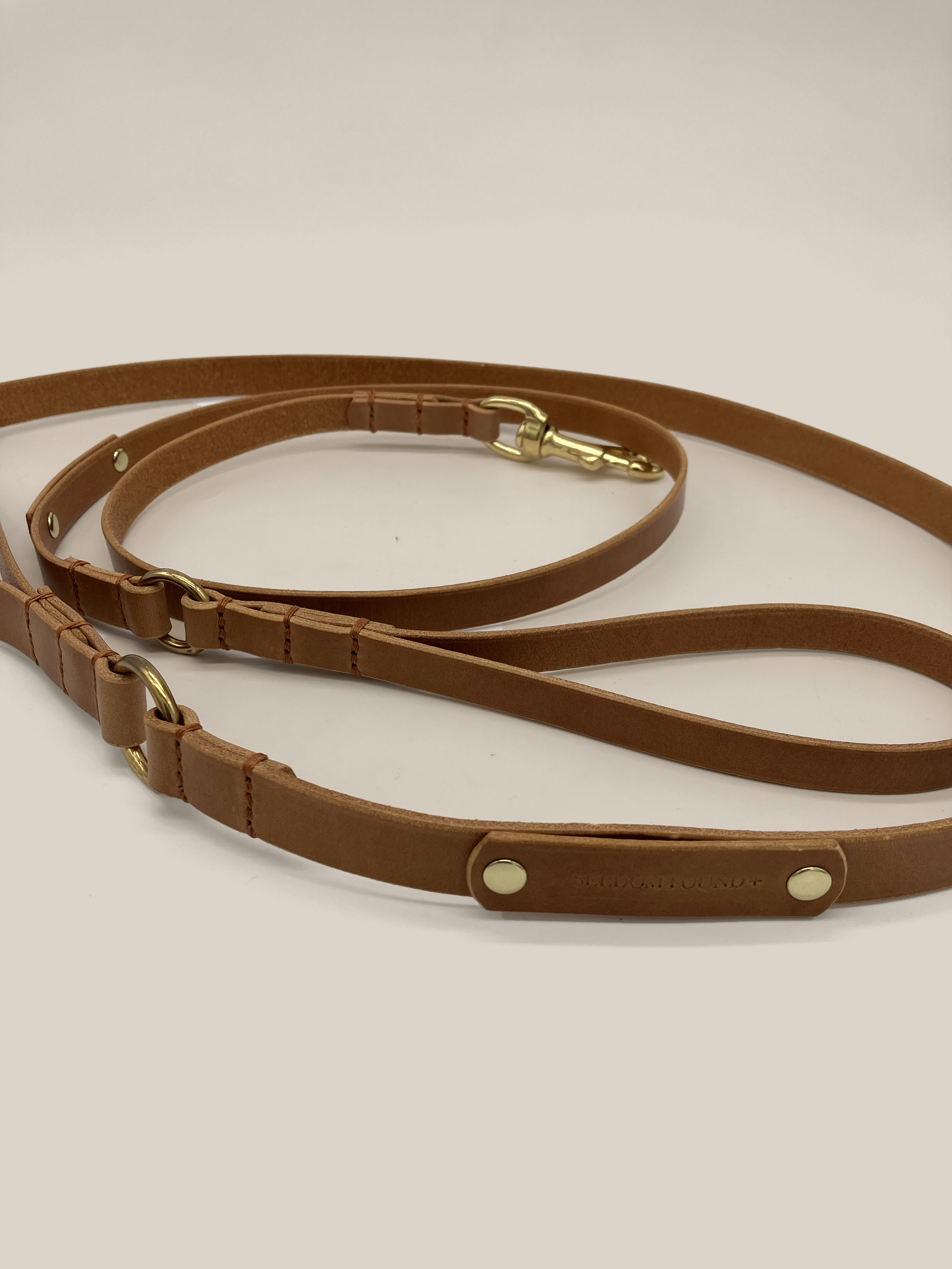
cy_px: 634
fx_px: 1027
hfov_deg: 49.7
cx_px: 476
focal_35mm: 28
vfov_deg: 63.4
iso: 32
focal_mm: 3.99
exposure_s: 1/571
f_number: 1.8
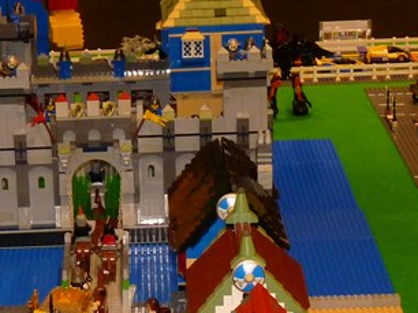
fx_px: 1858
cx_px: 122
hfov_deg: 12.8
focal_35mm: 154
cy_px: 324
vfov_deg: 9.5
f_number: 3.2
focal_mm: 8.2
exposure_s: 1/30
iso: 250
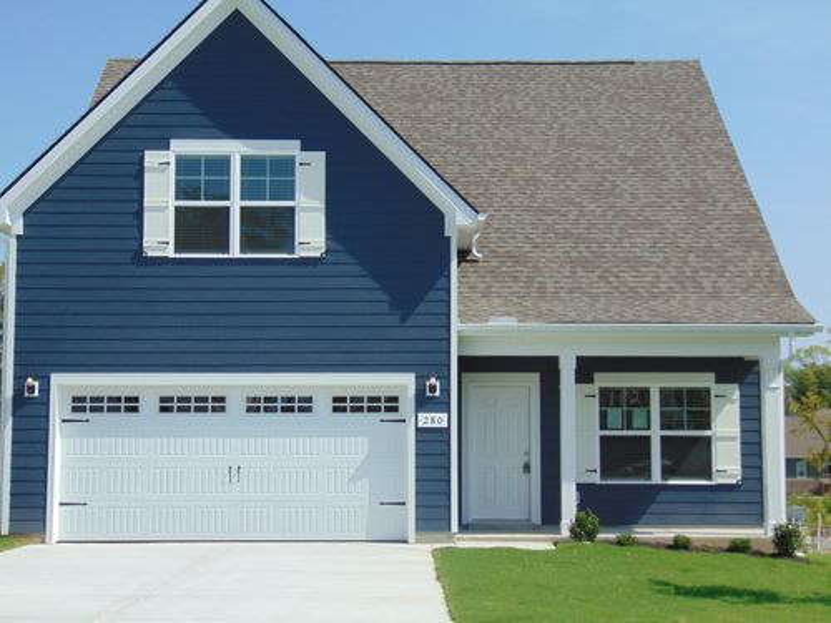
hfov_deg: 32.2
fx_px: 1440
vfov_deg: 24.4
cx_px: 416
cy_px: 312
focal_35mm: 60
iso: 80
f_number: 3.6
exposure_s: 1/1000
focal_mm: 10.8
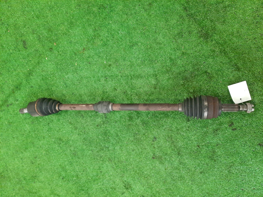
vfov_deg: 54.9
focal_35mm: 25
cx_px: 132
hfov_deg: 69.4
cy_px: 98
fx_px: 190
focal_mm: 4.6
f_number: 2
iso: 350
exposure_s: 1/50
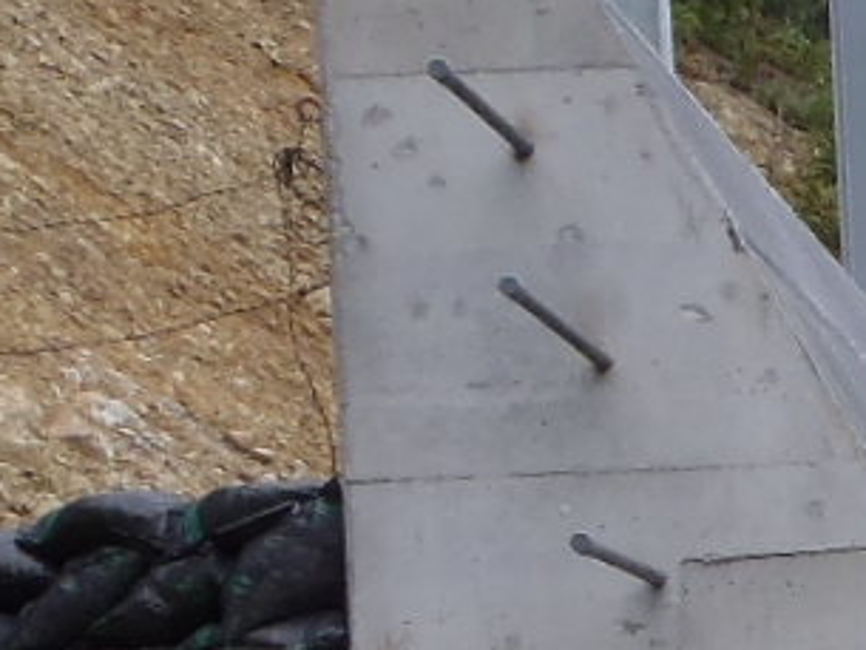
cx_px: 1854
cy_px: 1425
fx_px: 3679
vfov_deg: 9.3
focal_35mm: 147
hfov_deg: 11.7
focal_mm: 5
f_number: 4.5
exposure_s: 1/250
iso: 80
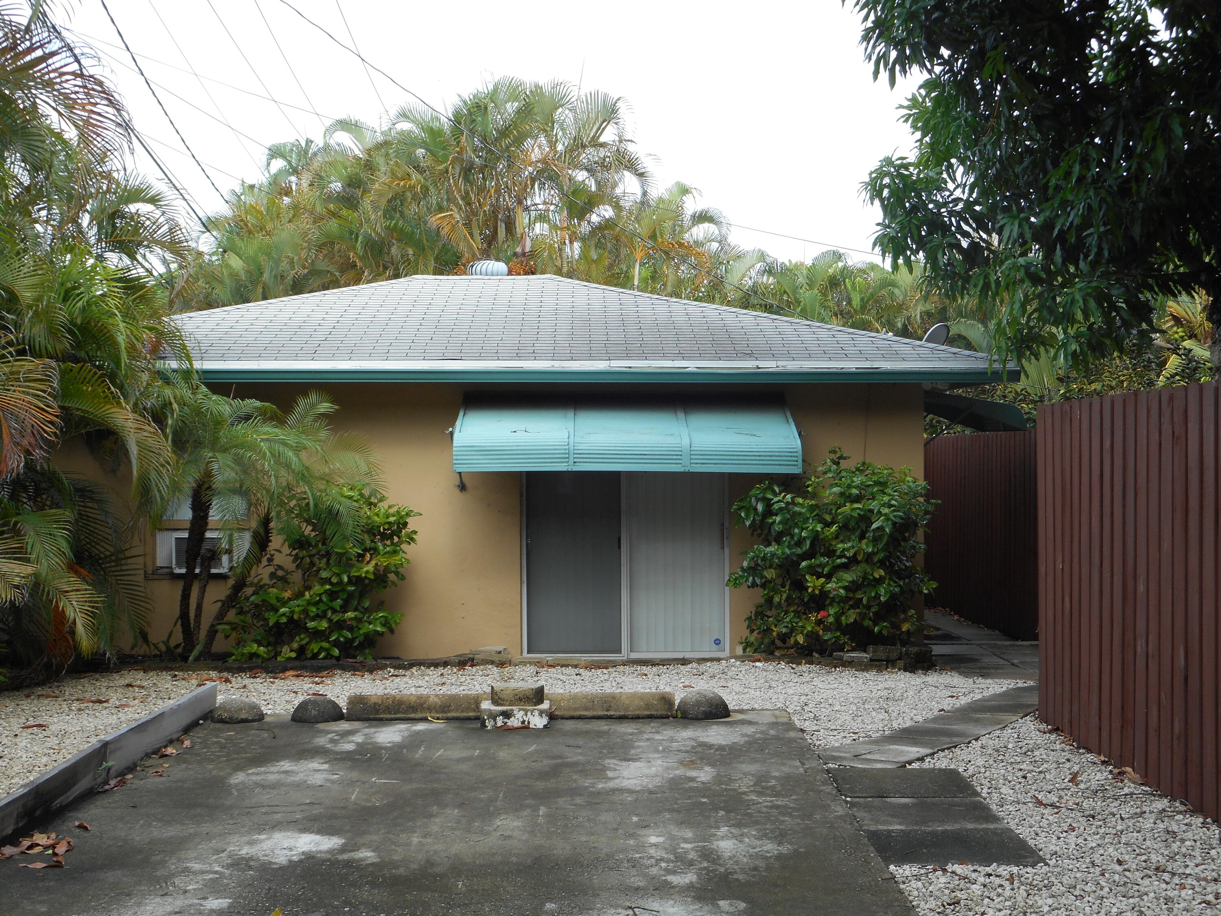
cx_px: 610
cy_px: 458
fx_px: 1799
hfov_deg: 37.5
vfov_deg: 28.6
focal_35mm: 51
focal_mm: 9.1
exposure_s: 1/100
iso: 80
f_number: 4.9
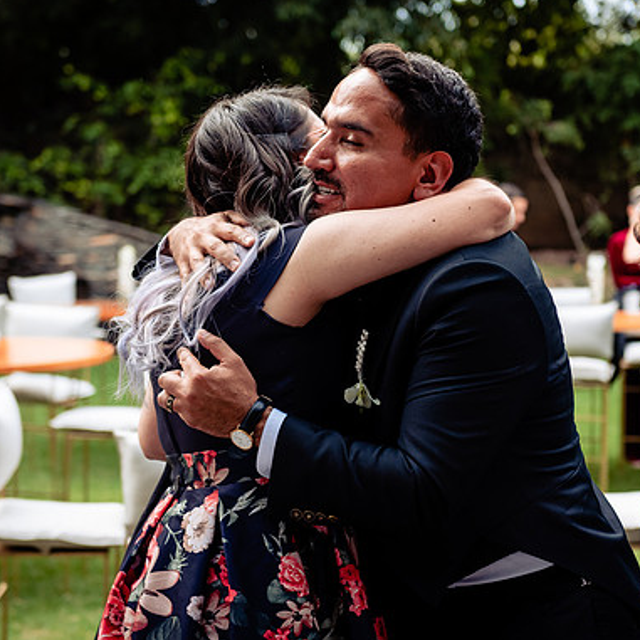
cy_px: 281
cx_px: 354
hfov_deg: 19.7
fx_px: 1841
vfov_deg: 19.7
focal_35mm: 88
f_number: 3.5
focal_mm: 58
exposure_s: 1/125
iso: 500
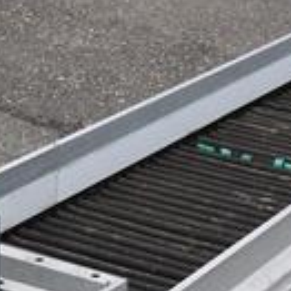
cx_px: 147
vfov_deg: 11.7
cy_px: 311
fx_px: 1398
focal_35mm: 147
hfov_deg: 11.9
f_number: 5.6
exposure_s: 1/200
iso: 100
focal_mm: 17
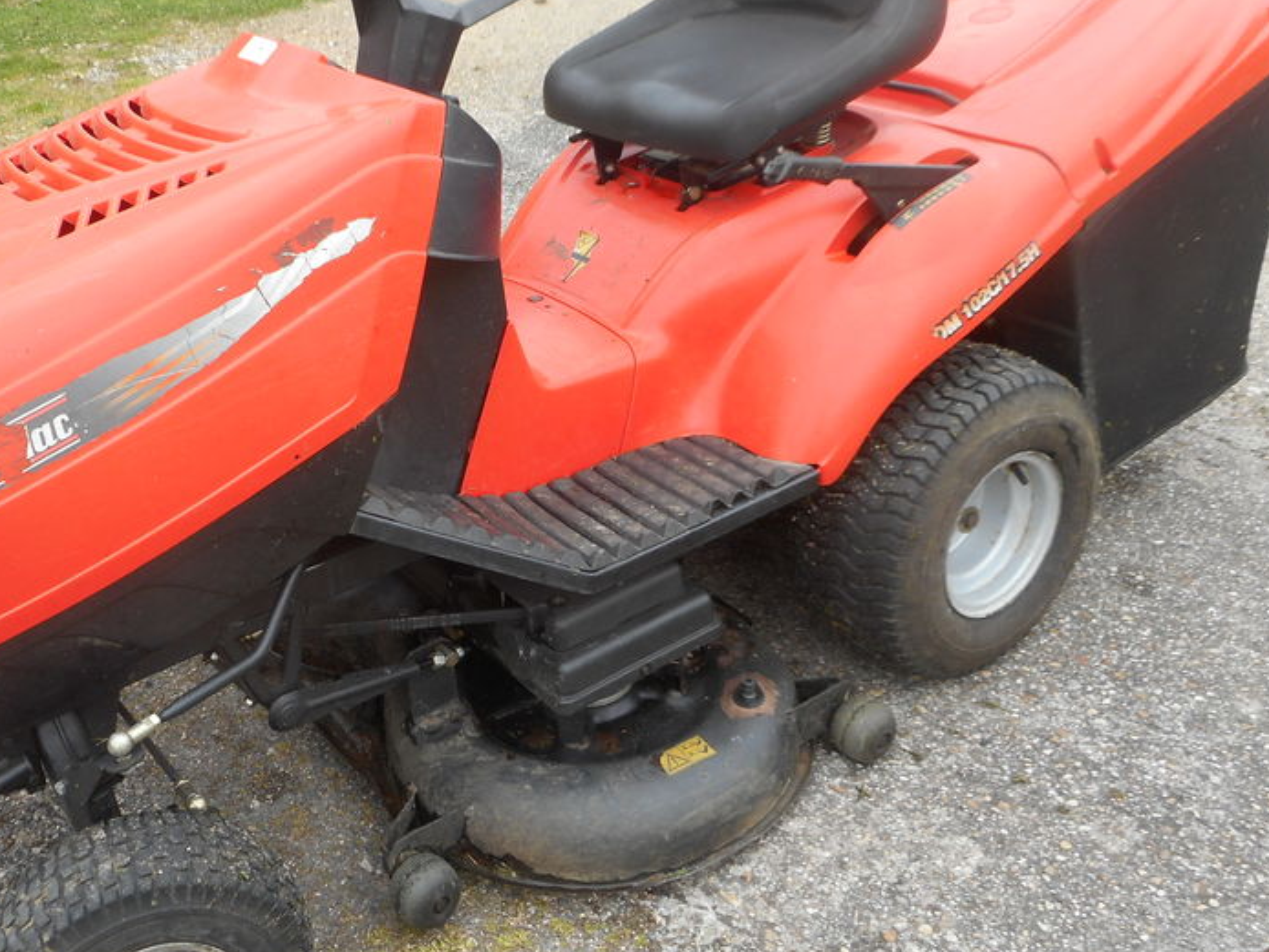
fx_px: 1320
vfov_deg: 39.5
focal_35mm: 36
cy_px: 386
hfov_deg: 50.9
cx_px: 481
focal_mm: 4.5
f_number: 3.7
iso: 80
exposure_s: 1/80
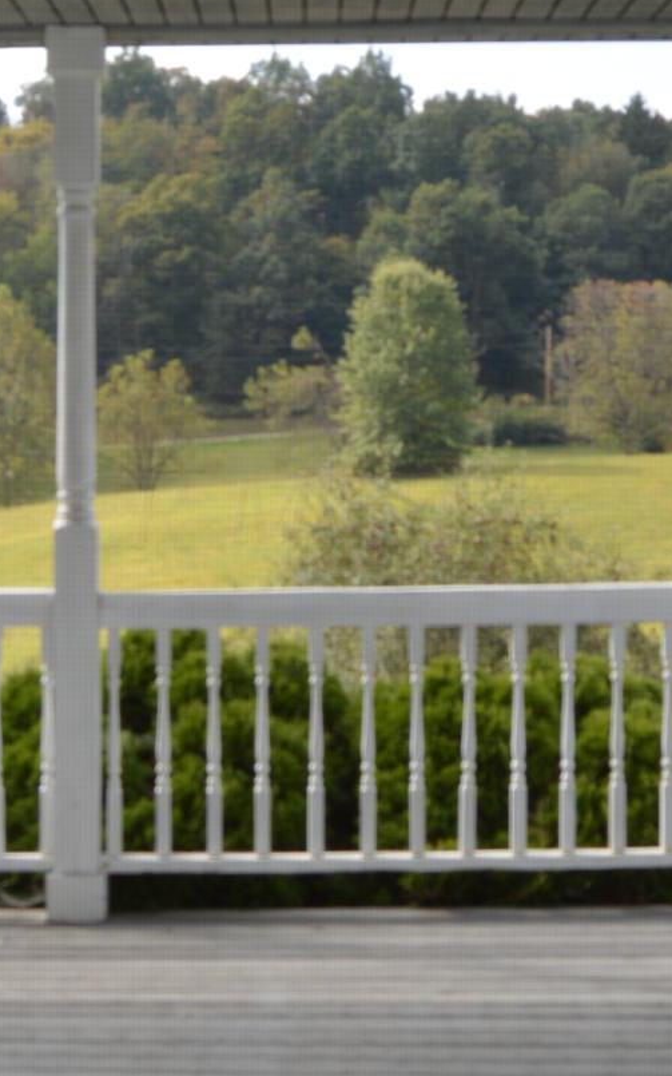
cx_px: 238
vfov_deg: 23.7
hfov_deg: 14.9
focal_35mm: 87
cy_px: 511
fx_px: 2558
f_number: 5.6
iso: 100
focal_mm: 23
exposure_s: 1/125
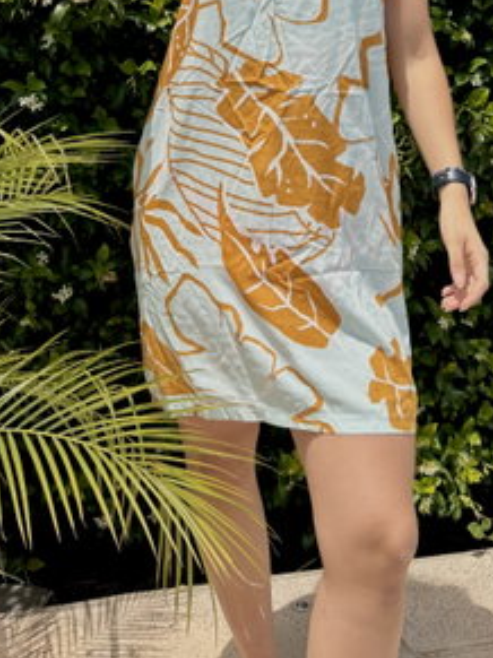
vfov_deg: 39.8
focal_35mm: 44
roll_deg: +0.7
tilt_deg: -4.4
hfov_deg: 32.8
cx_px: 271
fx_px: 836
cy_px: 67
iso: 80
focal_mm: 6.76
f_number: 1.78
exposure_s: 1/4950
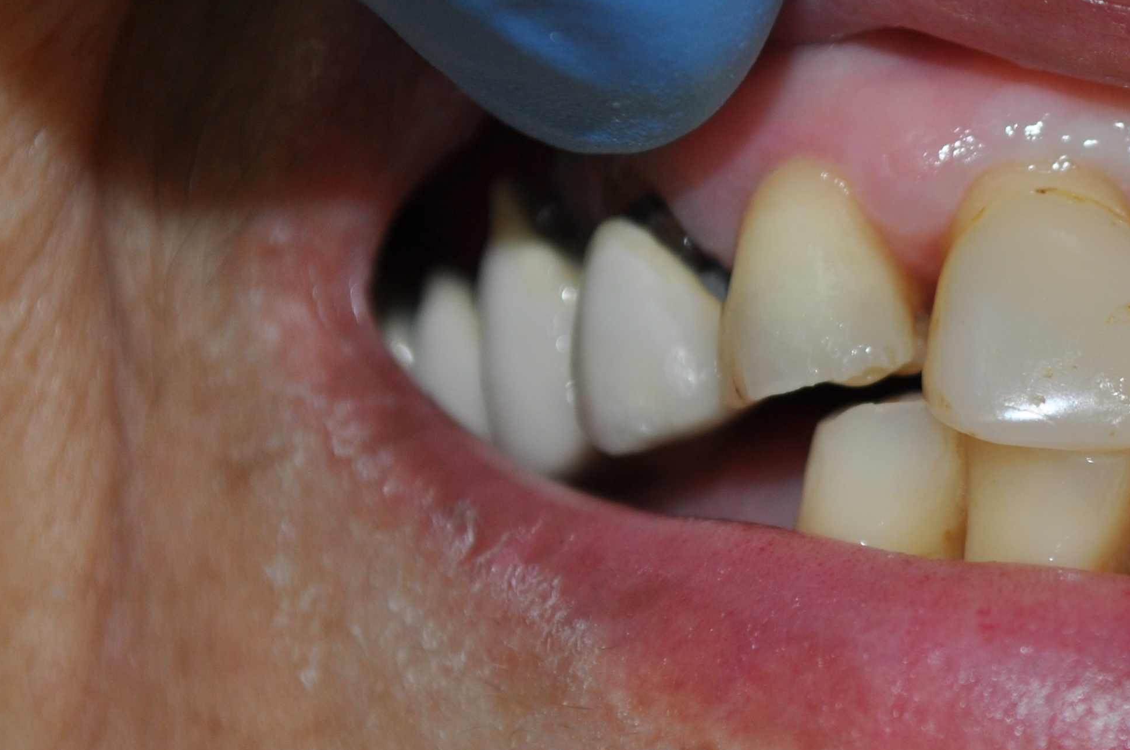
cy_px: 460
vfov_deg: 7.5
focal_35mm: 182
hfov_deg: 11.2
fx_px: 5708
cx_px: 1188
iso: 250
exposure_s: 1/60
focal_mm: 55
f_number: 5.6
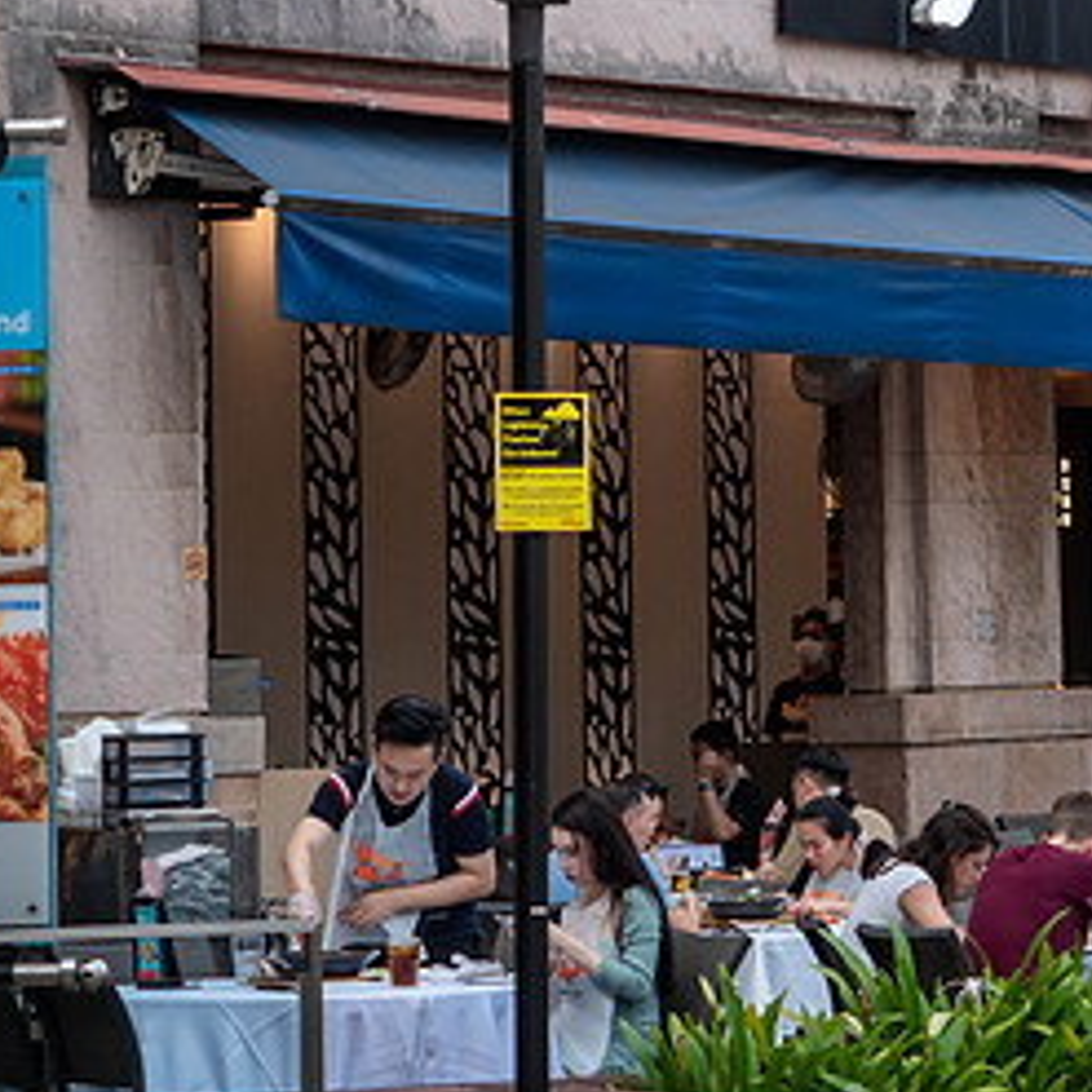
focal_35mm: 172
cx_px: 862
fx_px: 6139
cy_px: 303
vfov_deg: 10.1
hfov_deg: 10.1
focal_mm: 40
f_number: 2.8
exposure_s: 1/125
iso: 200
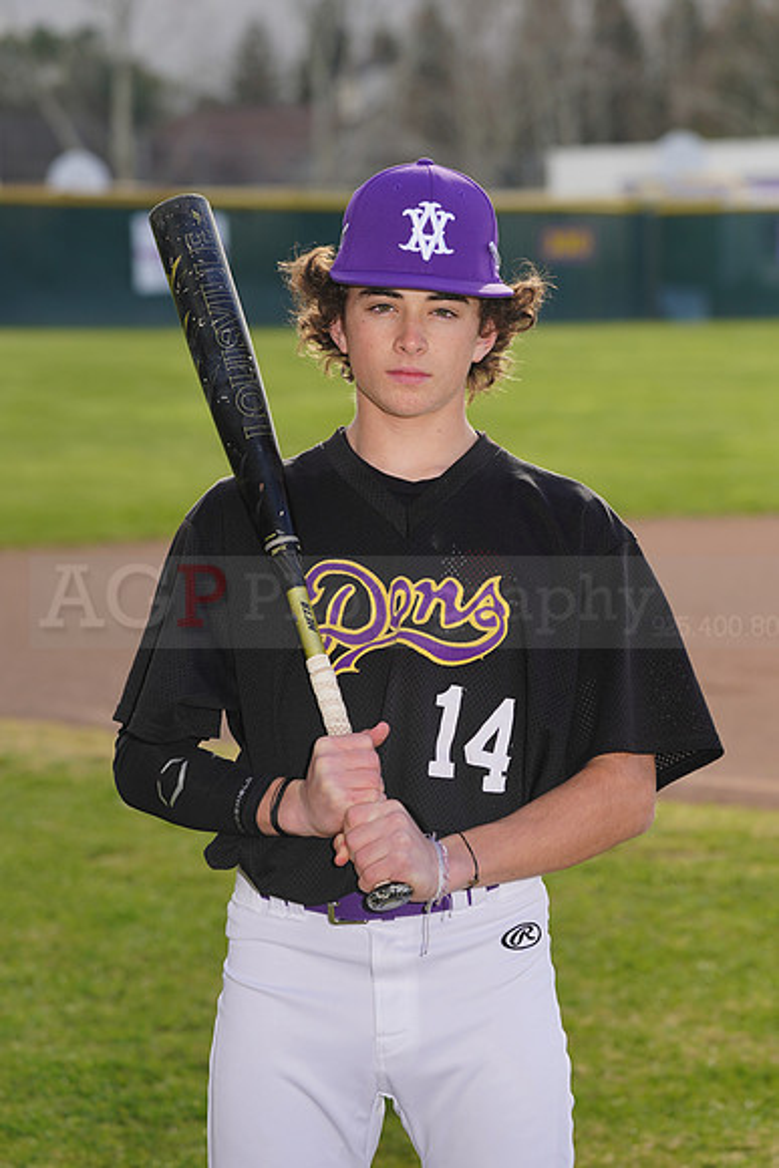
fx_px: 5612
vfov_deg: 11.9
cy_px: 584
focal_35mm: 173
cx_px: 390
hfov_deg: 7.9
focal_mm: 173
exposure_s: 1/200
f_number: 7.1
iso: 100
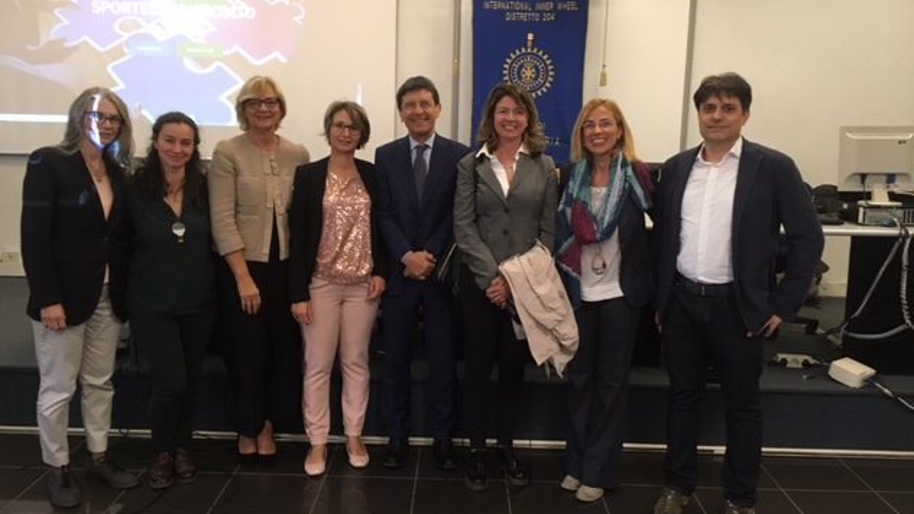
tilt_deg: -7.7
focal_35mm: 32
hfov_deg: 61.0
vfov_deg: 36.6
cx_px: 453
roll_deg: -2.3
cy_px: 230
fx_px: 775
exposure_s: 1/33
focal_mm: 4.15
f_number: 2.2
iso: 160
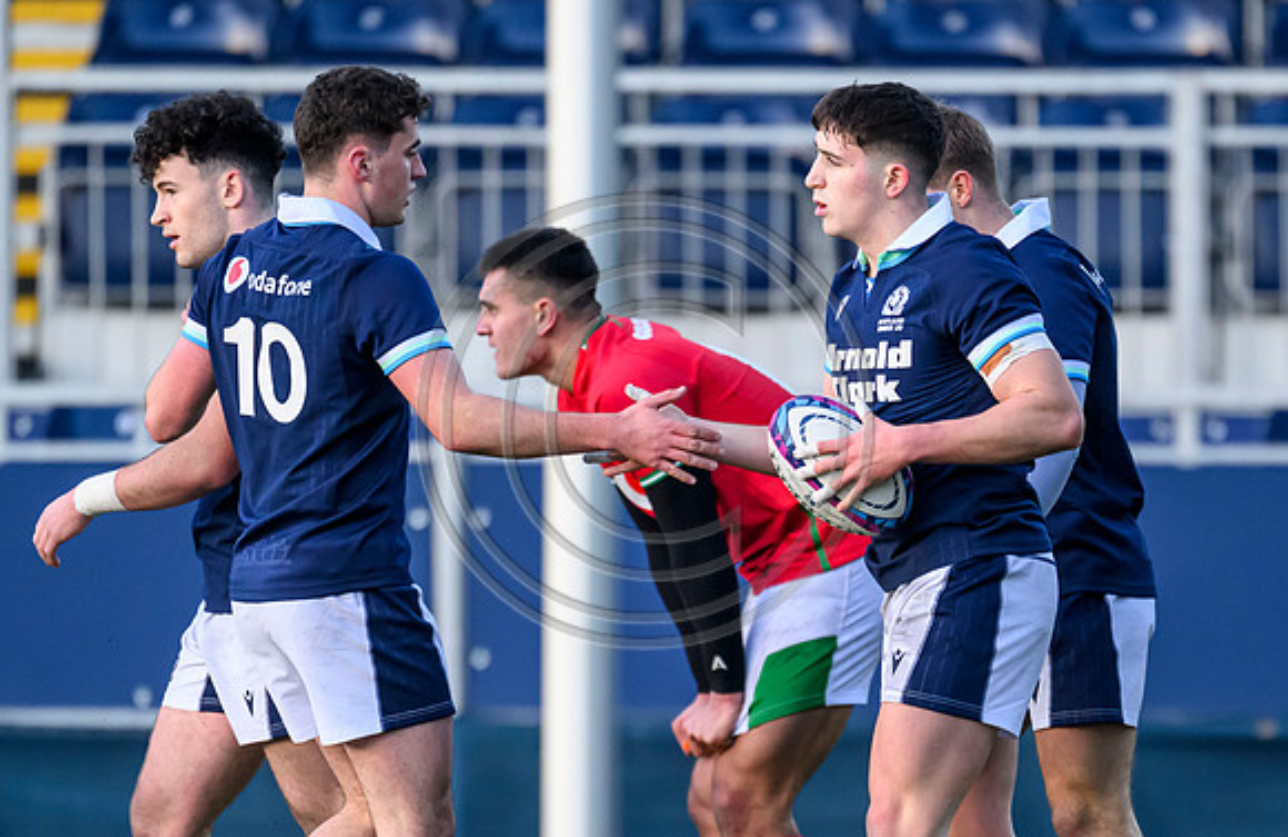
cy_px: 647
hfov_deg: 2.3
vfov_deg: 1.5
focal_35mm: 909
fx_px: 32282
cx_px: 865
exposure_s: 1/1250
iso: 4000
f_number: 4
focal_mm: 560
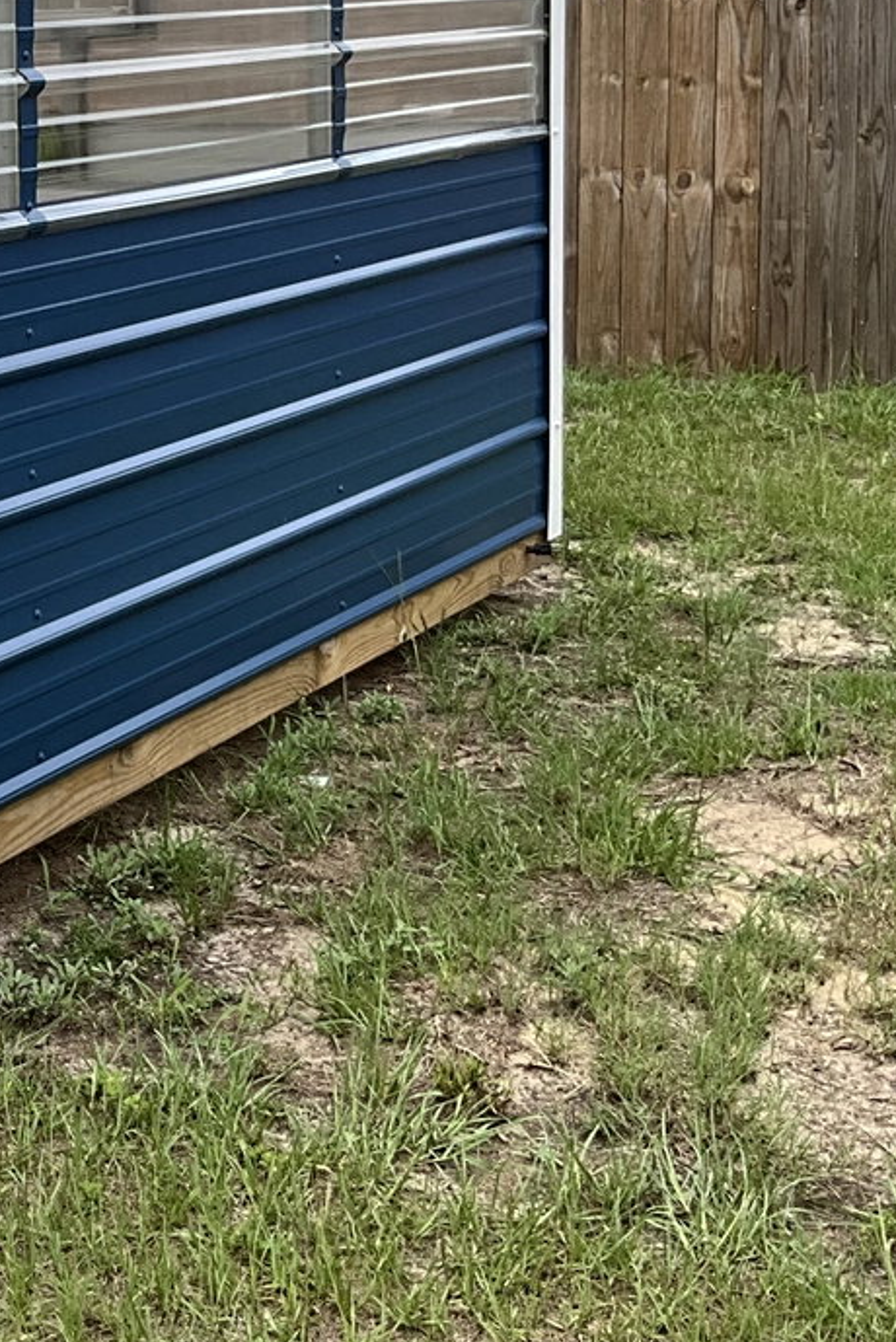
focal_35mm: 70
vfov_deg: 28.2
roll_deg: +1.8
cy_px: 271
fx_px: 2611
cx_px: -386
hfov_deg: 17.7
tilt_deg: -7.1
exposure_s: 1/1626
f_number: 1.8
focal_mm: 3
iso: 25
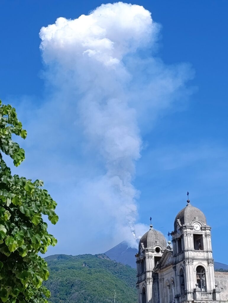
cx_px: 114
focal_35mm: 82
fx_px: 718
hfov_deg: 18.0
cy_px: 152
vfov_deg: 23.8
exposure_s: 1/775
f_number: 1.65
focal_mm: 6.11
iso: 50
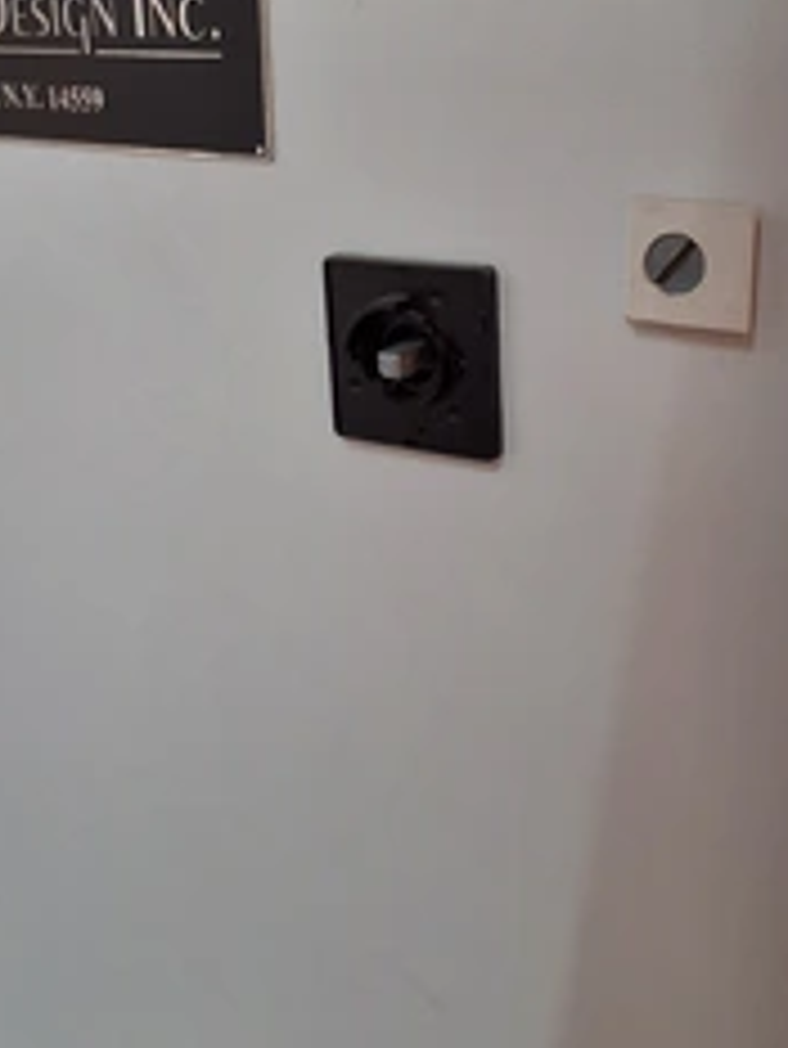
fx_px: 1456
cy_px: 418
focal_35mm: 48
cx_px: 266
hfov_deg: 30.1
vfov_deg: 39.5
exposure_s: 1/40
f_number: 1.9
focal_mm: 2.91
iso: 125
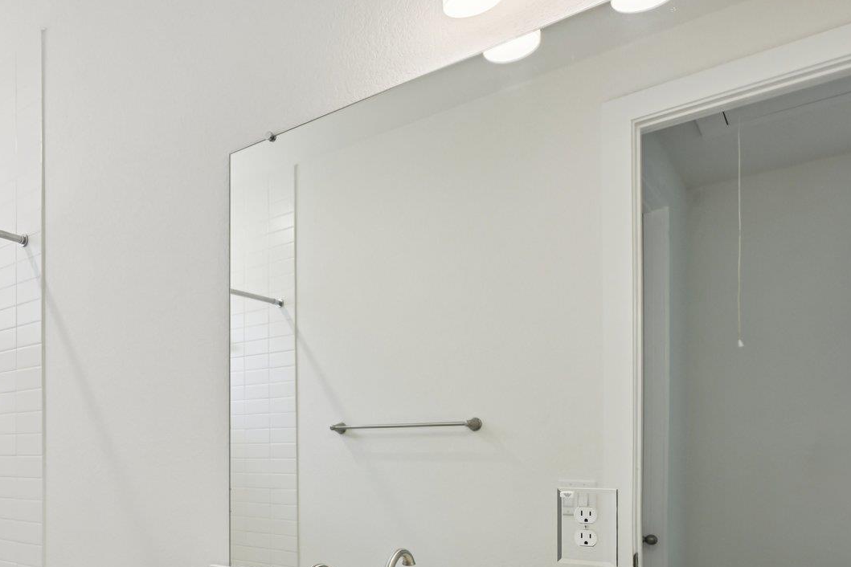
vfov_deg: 42.6
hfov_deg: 57.3
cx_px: 133
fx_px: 685
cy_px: 465
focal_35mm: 29
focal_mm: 15
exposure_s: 1/20
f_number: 6.7
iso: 100
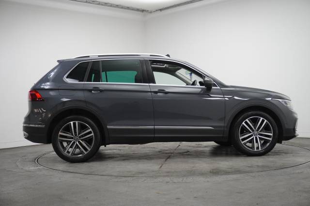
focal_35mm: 39
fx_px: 336
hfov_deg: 49.6
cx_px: 155
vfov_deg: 34.2
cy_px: 103
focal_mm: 26
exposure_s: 1/200
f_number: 4.5
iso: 2000
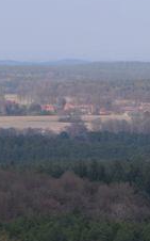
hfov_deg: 4.4
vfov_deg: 7.0
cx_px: 143
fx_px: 1950
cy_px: 29
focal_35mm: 298
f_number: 10
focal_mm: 55
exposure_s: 1/250
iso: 400
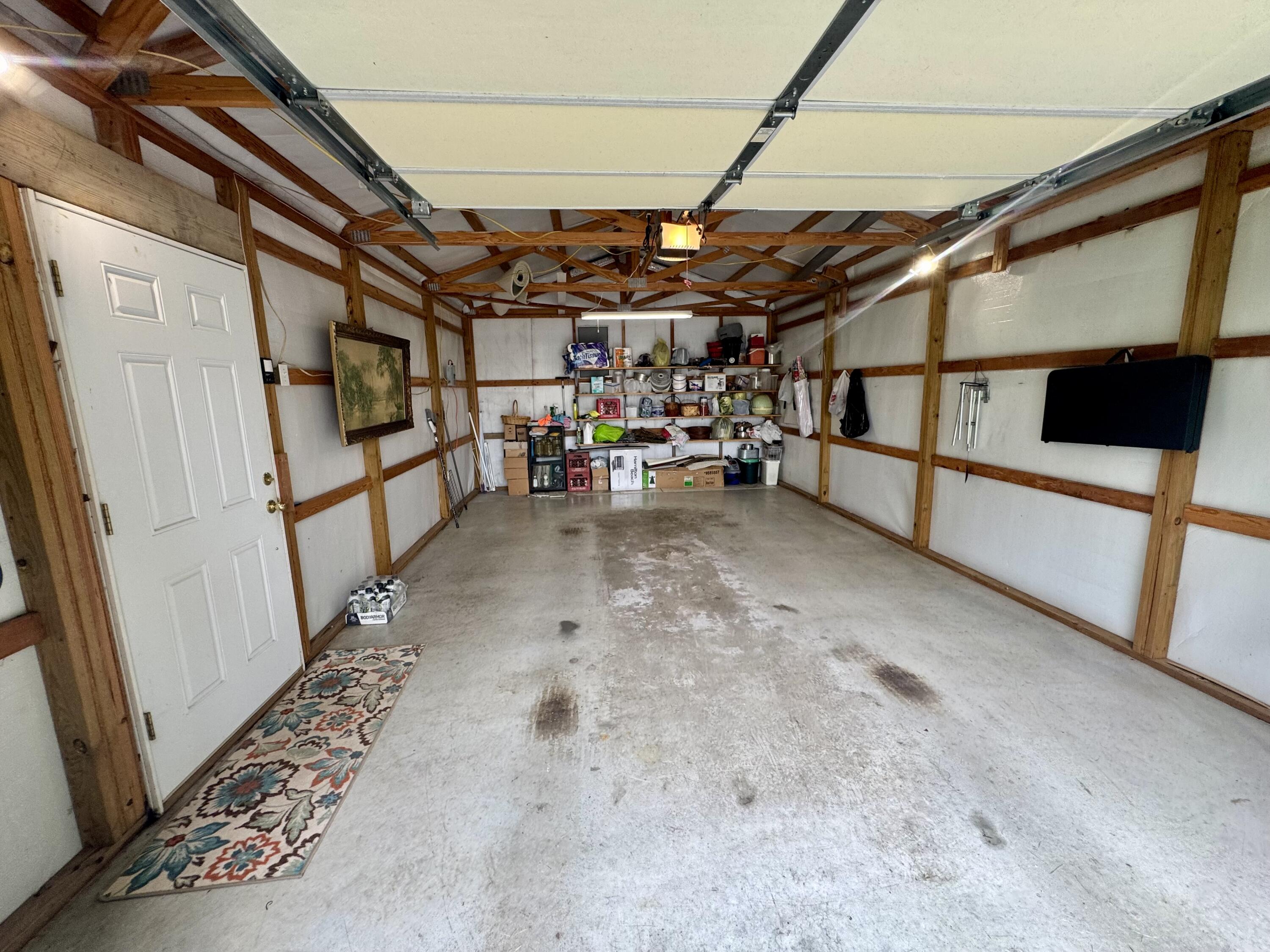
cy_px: 476
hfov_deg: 102.1
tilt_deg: -11.9
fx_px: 514
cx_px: 635
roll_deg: +0.3
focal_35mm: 14
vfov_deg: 85.7
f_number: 2.2
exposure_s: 1/120
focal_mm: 2.22
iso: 125
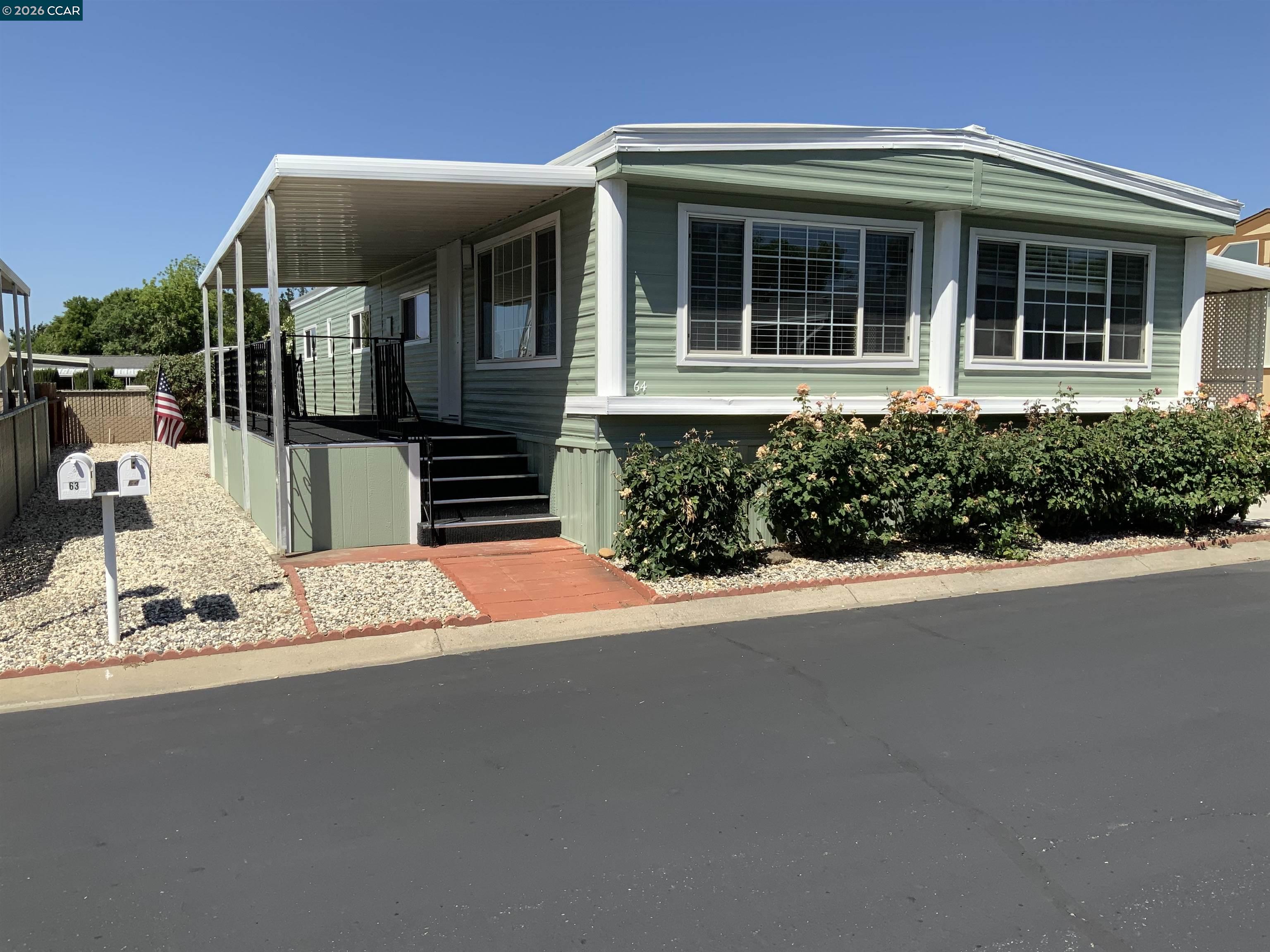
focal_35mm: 29
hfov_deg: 61.7
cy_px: 476
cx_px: 635
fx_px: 1064
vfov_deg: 48.2
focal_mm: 3
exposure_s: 1/2227
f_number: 1.8
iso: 16
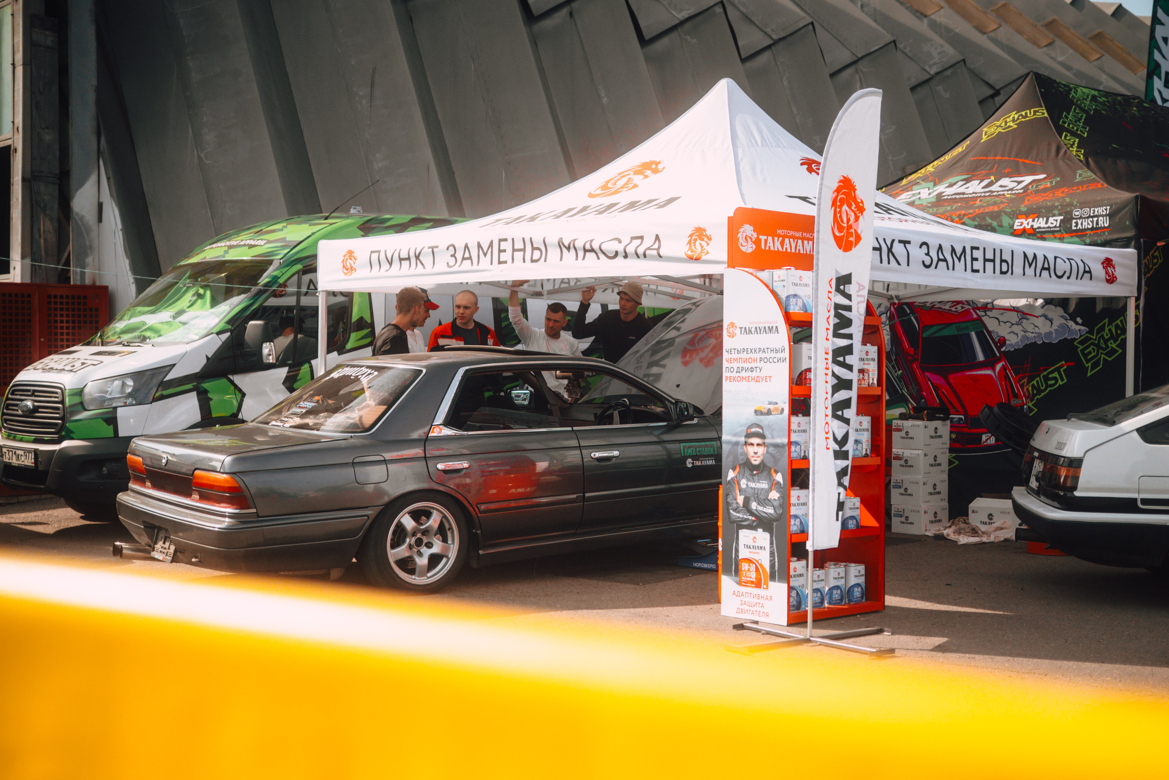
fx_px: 1461
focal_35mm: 45
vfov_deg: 29.9
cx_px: 589
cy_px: 405
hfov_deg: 43.6
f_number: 2.2
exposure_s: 1/8000
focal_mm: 40
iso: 800
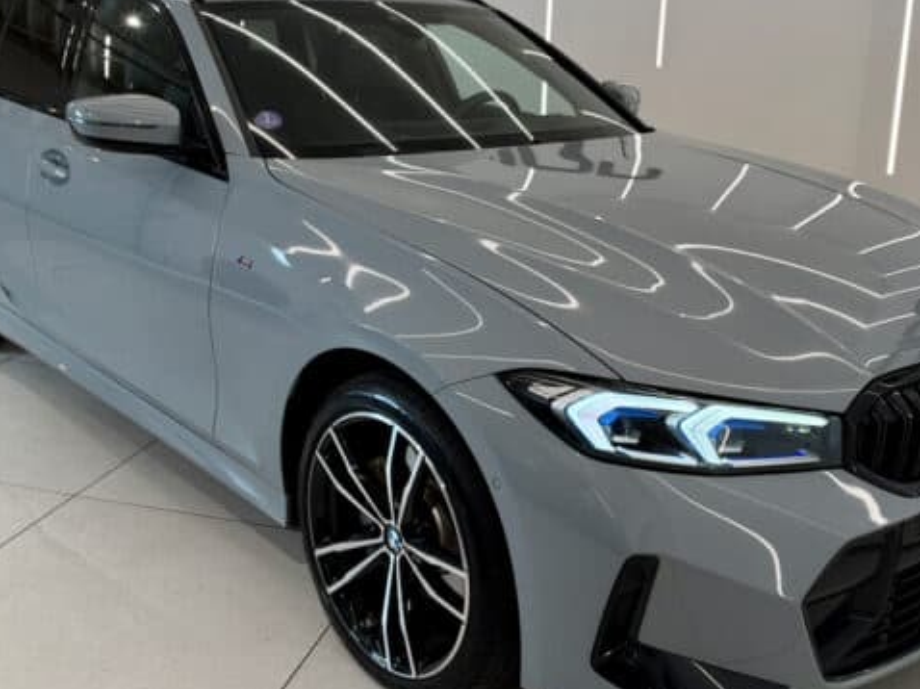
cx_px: 468
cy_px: 261
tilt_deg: -10.6
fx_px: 1063
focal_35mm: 40
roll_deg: -2.3
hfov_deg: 46.8
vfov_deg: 35.7
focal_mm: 6.93
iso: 125
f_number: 1.8
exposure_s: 1/98
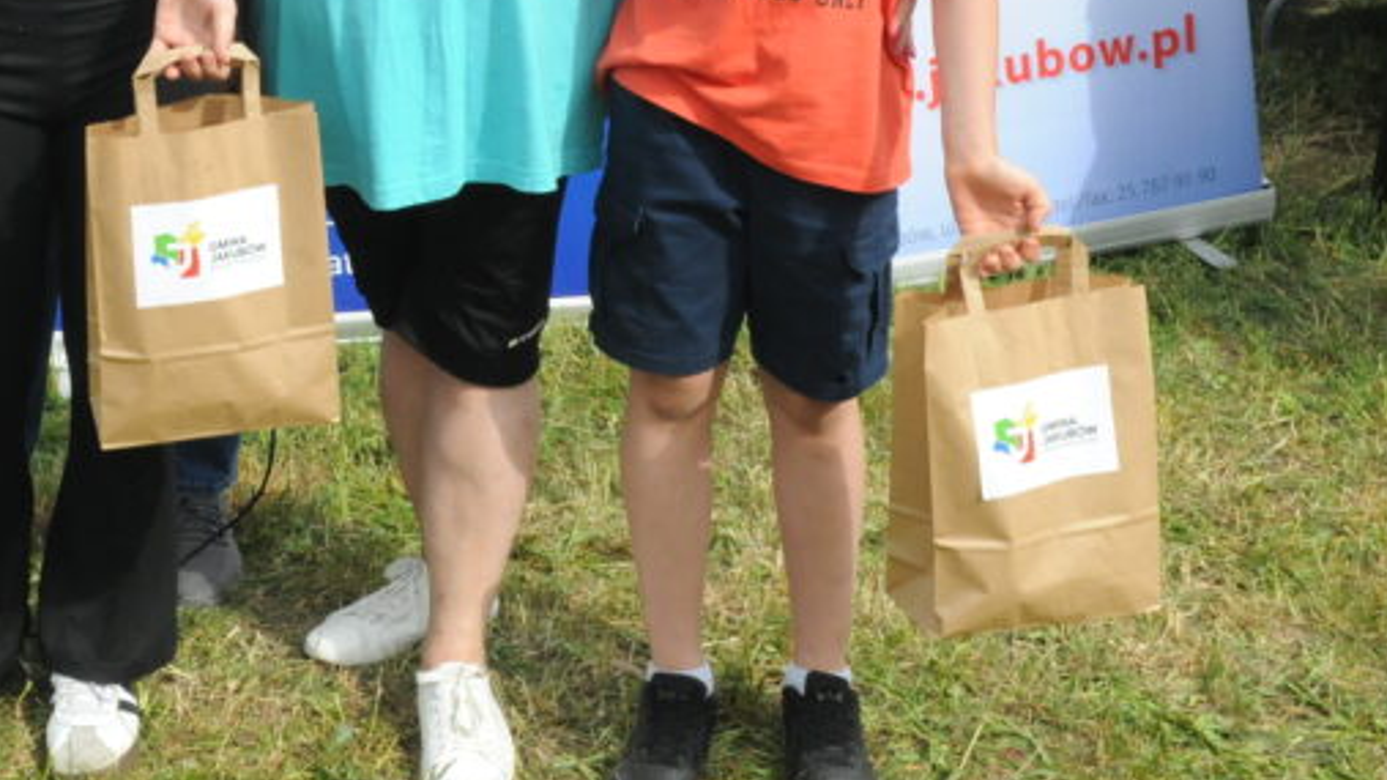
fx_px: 2648
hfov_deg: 28.7
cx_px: 282
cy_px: -70
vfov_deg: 16.3
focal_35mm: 72
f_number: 22
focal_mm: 34
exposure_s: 1/400
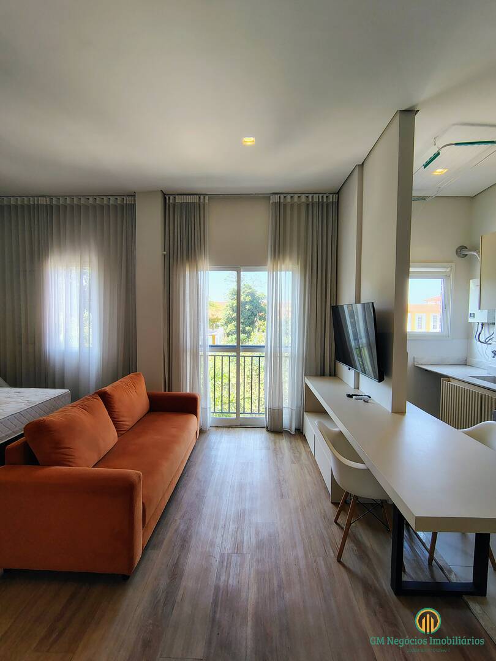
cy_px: 330
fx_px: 306
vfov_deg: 94.5
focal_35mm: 16
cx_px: 248
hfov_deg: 78.1
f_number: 2.2
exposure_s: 1/120
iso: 211
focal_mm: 2.13
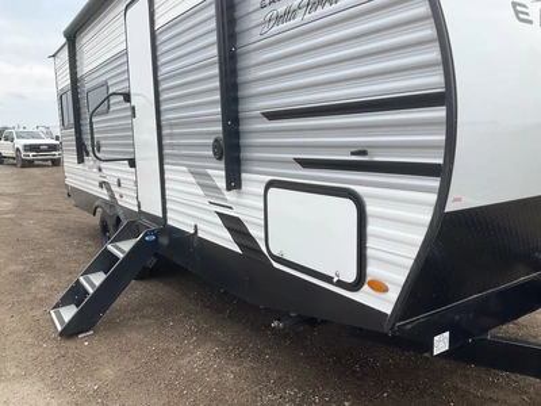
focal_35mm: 29
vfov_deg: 48.2
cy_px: 203
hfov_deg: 61.7
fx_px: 453
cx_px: 270
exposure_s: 1/816
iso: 25
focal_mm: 3
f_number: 1.8
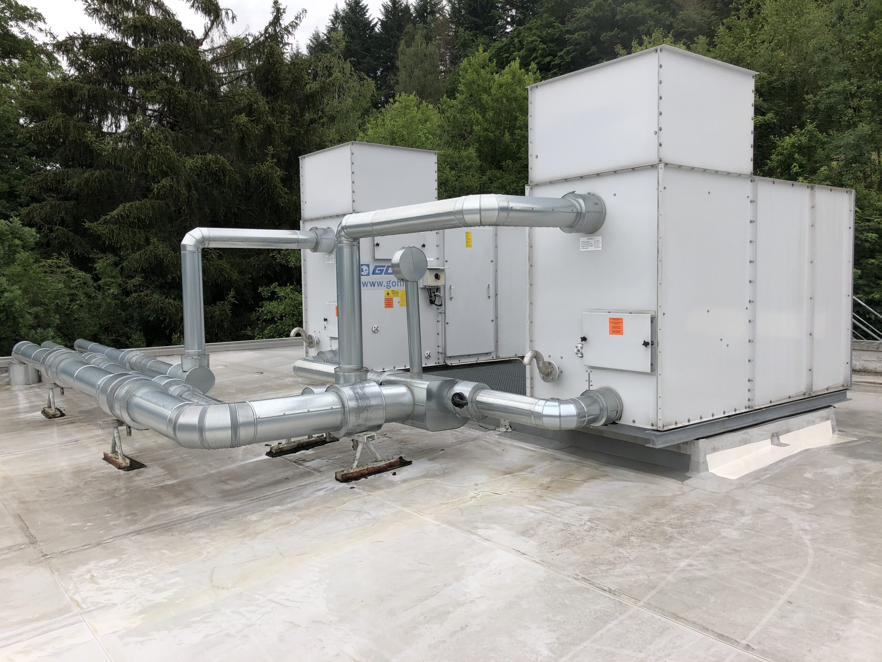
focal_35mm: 28
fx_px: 713
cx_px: 441
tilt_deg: -3.3
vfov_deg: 49.7
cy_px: 331
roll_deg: +0.3
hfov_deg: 63.4
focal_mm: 3.99
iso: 20
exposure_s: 1/363
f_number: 1.8
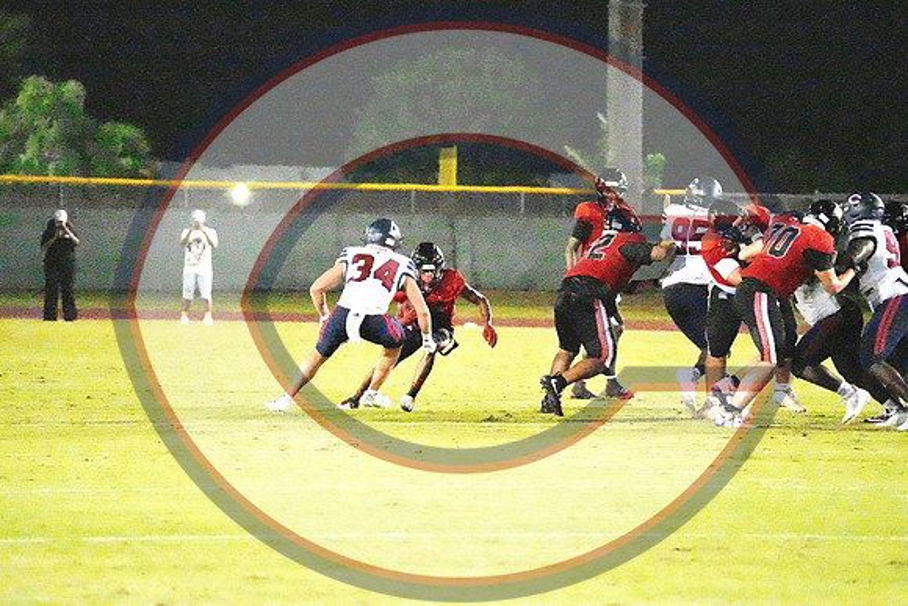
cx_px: 454
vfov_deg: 5.6
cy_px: 303
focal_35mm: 245
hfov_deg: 8.4
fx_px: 6181
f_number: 5.6
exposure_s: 1/1250
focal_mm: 245
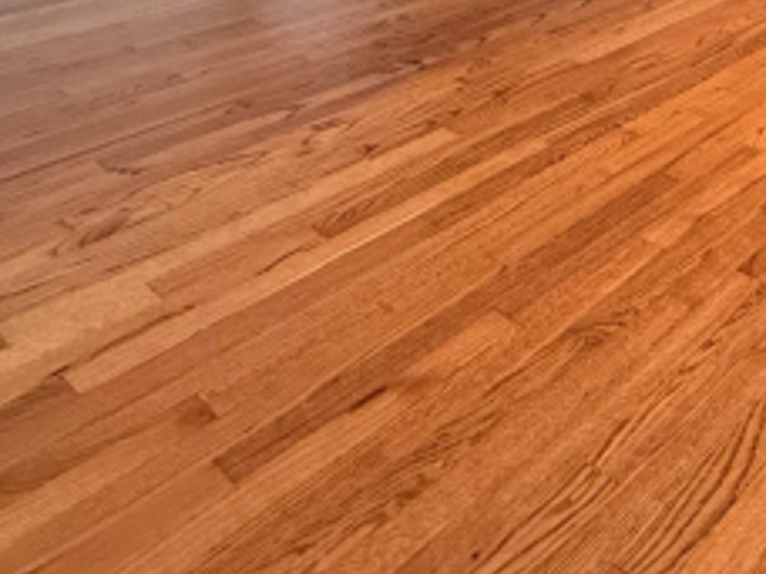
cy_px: -245
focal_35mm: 41
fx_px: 907
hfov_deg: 40.6
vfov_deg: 27.0
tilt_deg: -3.1
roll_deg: -1.0
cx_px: 751
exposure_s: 1/60
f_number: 2.2
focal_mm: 2.22
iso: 400
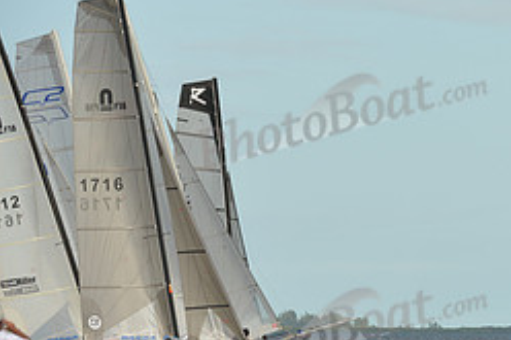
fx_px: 6638
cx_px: 595
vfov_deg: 2.9
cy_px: 195
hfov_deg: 4.4
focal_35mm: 468
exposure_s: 1/1000
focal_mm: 200
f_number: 5.6
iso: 250
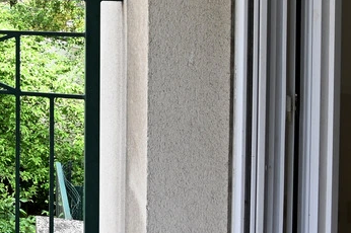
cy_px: -56
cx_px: -269
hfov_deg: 20.1
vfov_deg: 17.2
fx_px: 731
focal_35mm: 75
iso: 100
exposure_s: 1/20
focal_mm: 16
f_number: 11
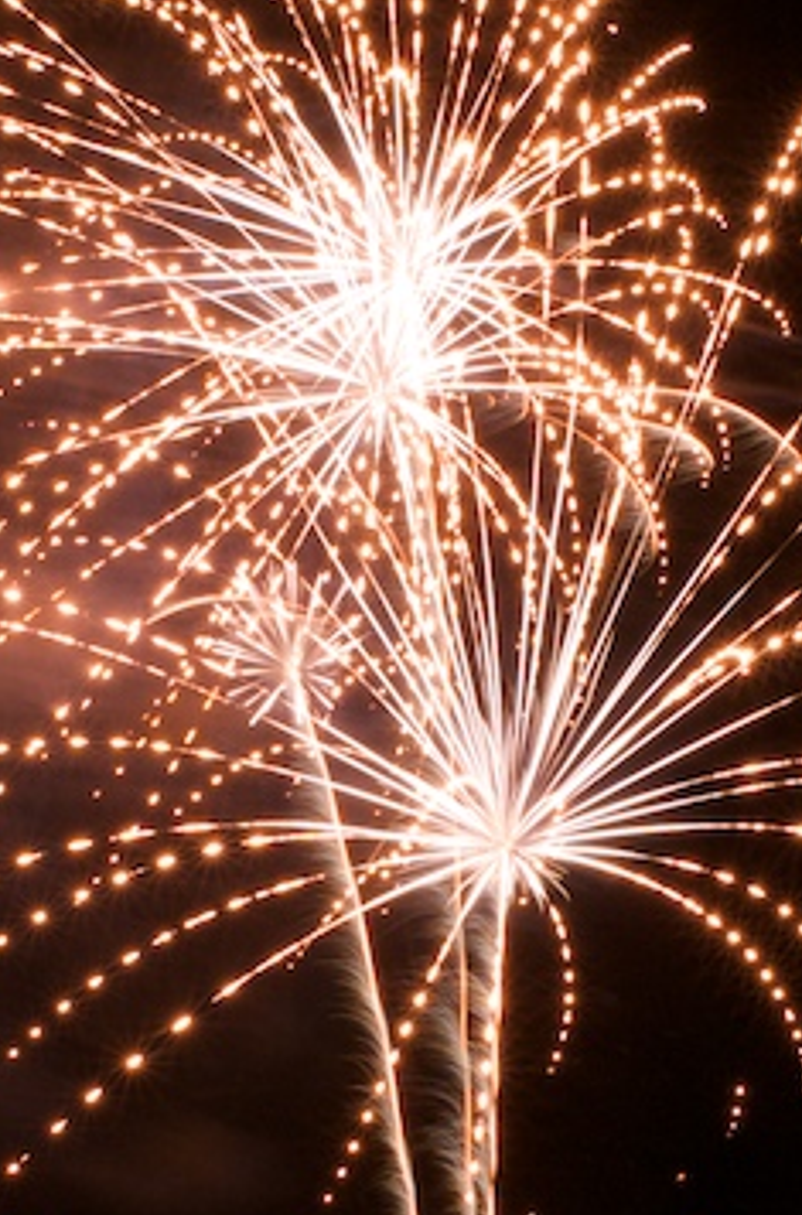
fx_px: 2725
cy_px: 945
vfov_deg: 24.8
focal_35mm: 81
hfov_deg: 16.7
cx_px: 428
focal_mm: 24
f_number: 22
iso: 400
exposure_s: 6
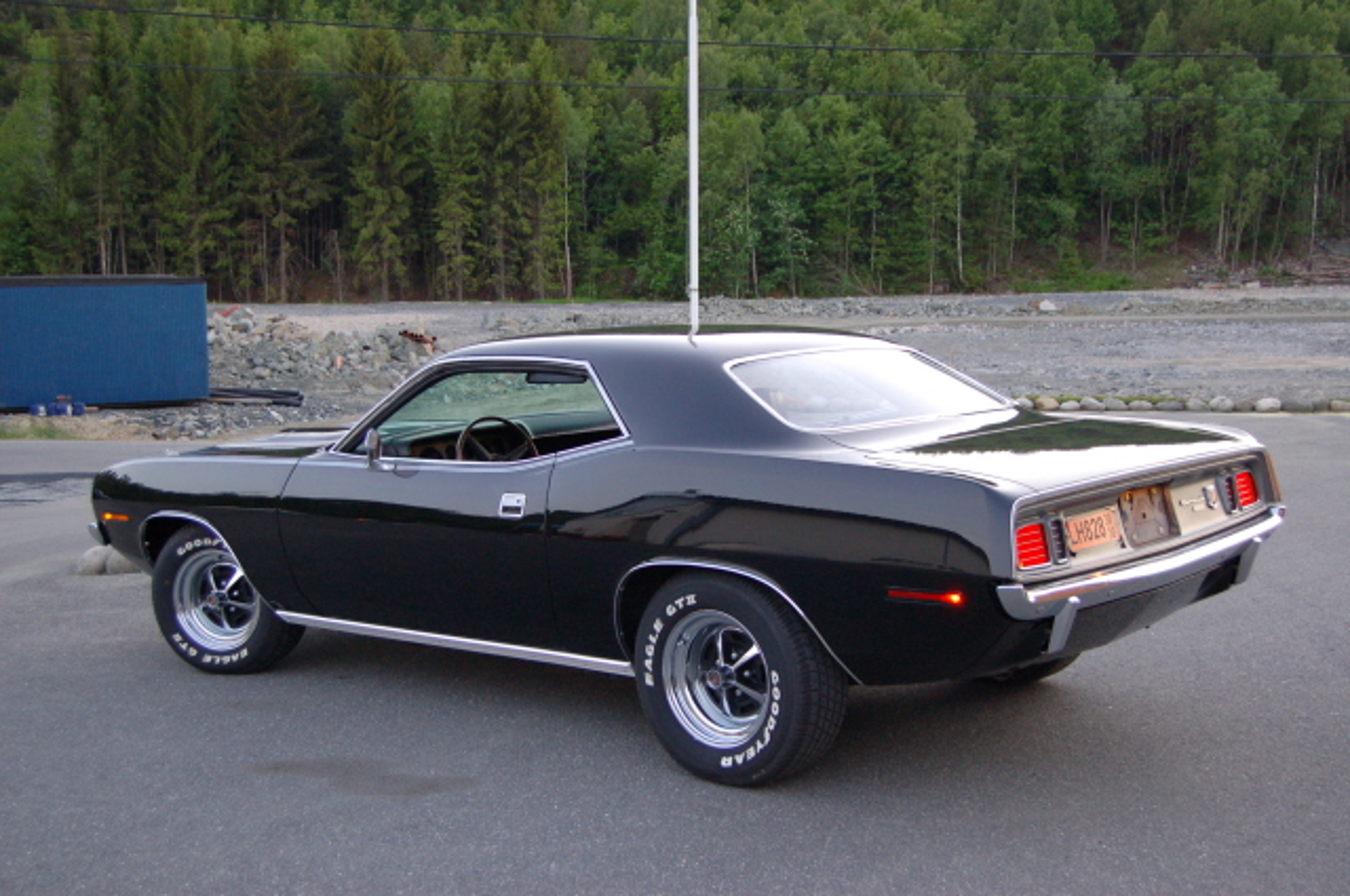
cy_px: 448
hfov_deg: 43.7
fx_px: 1685
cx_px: 675
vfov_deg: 29.8
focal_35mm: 45
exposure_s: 1/30
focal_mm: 30
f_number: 4.2
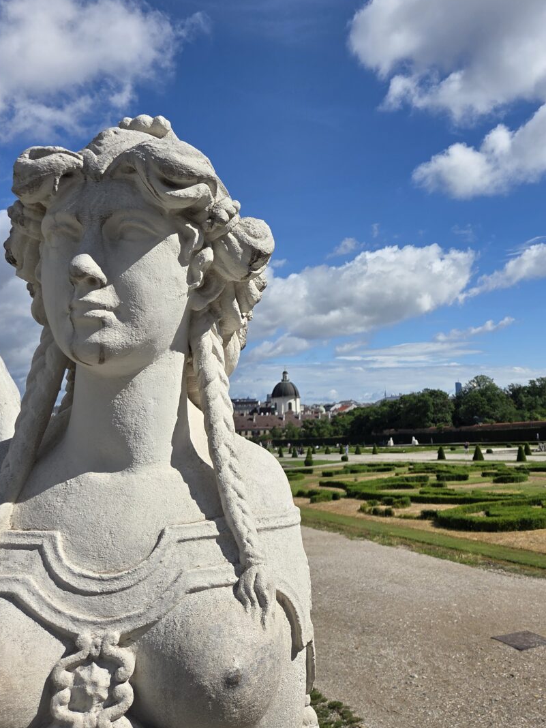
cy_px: 318
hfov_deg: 45.1
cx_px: 336
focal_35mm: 31
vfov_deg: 58.2
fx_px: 652
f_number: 1.8
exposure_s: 1/7891
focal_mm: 5.4
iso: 64
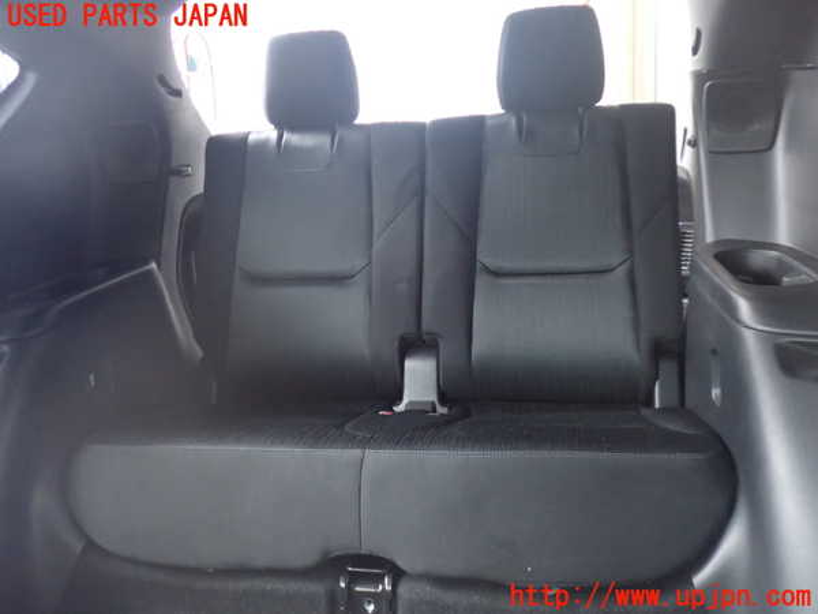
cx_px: 409
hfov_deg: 60.0
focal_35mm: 30
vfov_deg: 46.8
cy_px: 307
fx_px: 709
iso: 800
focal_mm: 5.4
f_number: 2.3
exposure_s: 1/20
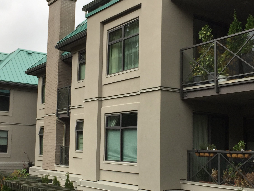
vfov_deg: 27.9
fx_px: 382
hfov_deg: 36.8
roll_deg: -1.1
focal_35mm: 52
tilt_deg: +3.1
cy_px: 123
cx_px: 117
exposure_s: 1/860
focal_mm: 4.15
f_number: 2.2
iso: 32
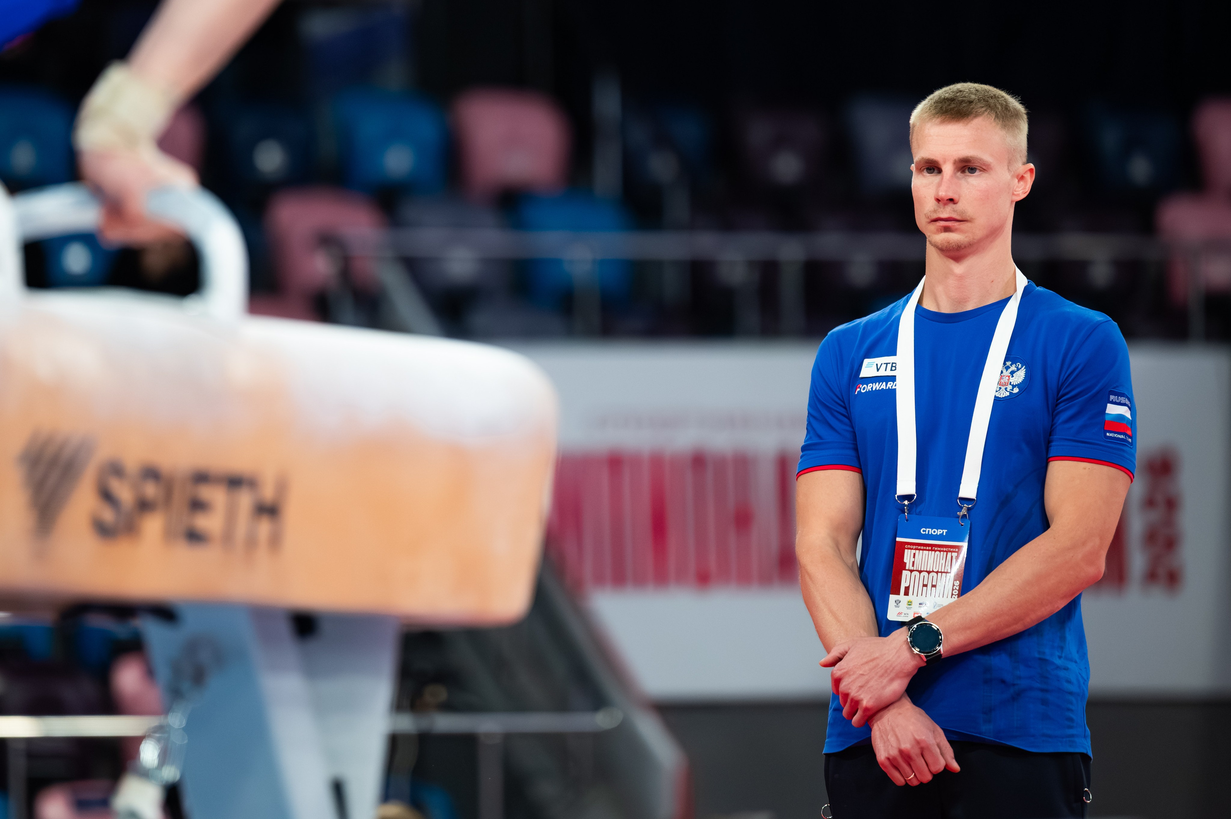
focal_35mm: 273
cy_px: 262
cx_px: 555
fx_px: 9315
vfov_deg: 5.0
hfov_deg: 7.6
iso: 3200
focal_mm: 200
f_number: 2.8
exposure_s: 1/1250
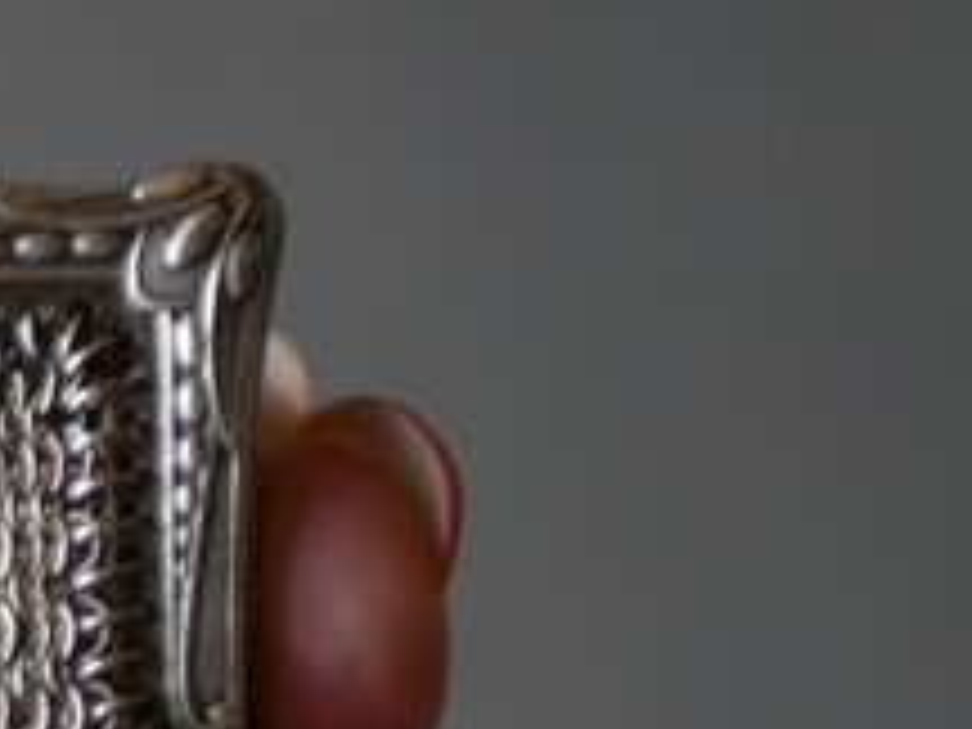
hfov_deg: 9.7
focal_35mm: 197
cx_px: -556
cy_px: 774
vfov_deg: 7.5
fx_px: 5532
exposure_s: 1/80
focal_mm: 25
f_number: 1.7
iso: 200
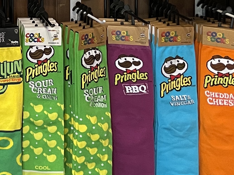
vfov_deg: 13.0
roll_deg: +0.0
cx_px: -121
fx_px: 690
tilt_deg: +1.6
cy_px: -145
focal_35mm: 102
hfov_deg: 17.3
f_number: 1.6
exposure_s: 1/60
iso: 200
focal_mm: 4.2
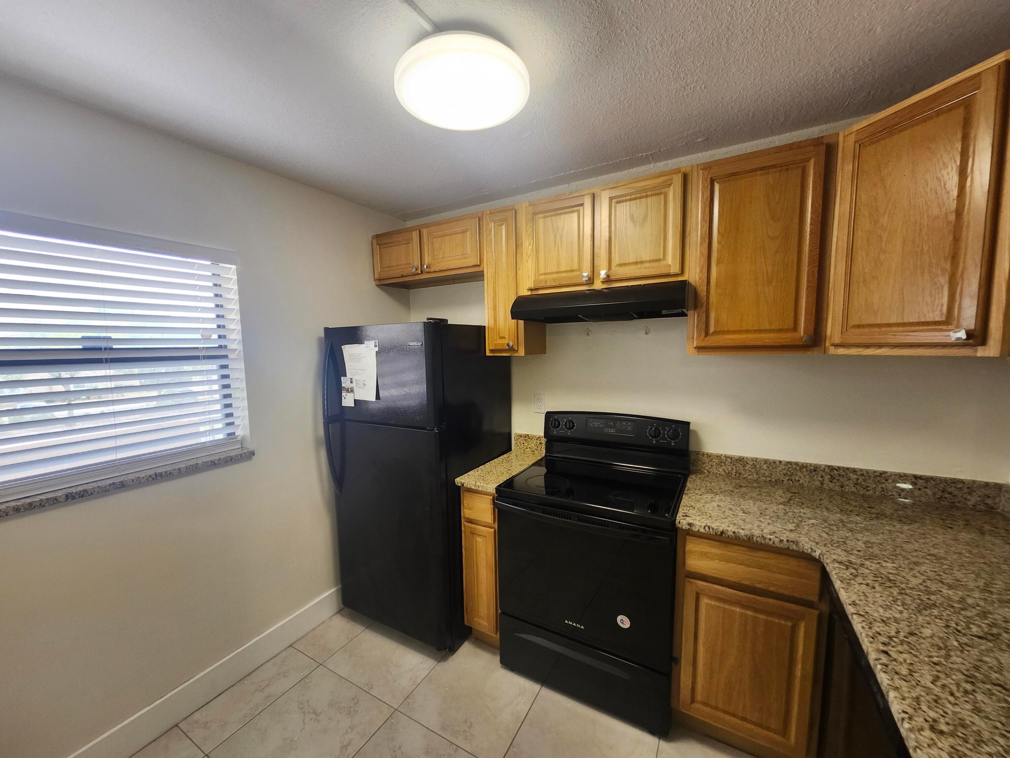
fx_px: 379
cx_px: 505
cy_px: 379
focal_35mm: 13
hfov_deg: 106.2
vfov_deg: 89.9
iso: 125
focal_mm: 1.74
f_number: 2.2
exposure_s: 1/60
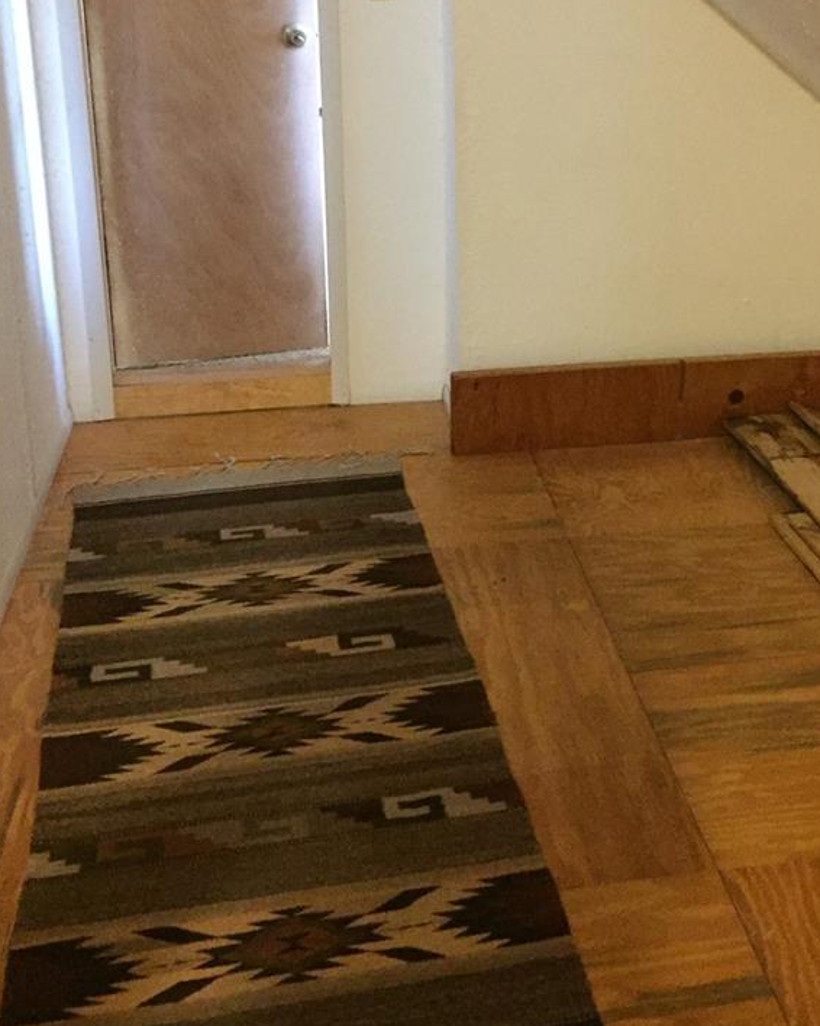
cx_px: 562
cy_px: 345
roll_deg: -0.1
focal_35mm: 48
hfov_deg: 31.1
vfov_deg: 38.4
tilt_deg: -15.9
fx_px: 1457
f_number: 2.2
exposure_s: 1/15
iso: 400
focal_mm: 4.15
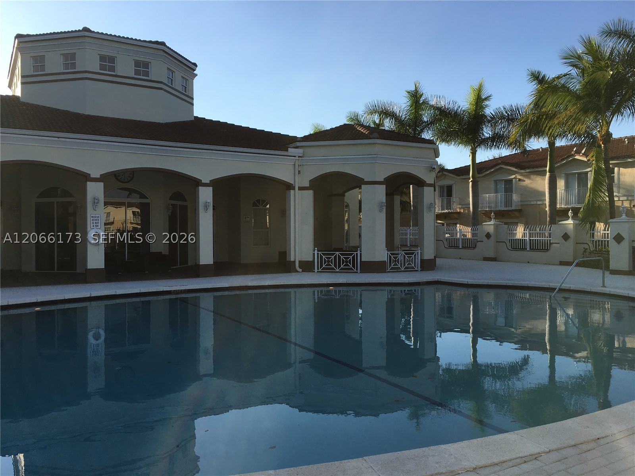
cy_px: 238
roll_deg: +0.0
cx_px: 318
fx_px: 532
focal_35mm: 29
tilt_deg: +0.2
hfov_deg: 61.7
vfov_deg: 48.2
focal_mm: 4.15
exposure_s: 1/1026
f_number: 2.2
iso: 25
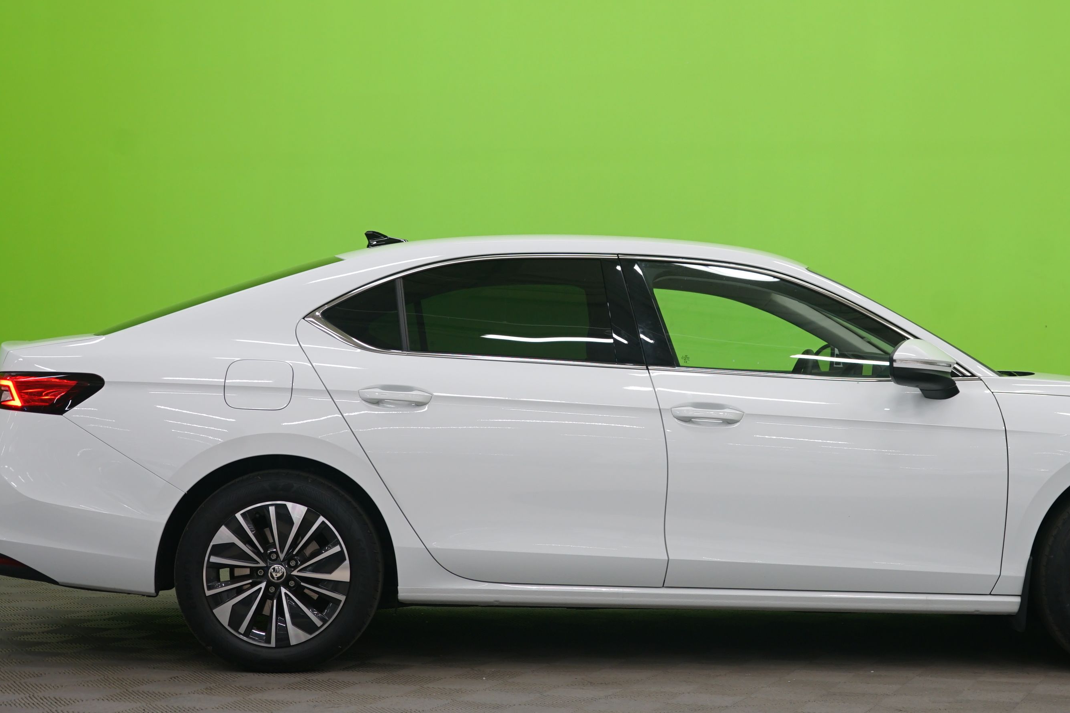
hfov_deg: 29.6
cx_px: 661
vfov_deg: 20.0
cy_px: 295
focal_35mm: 68
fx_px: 2021
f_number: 5
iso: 400
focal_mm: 46
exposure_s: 1/10
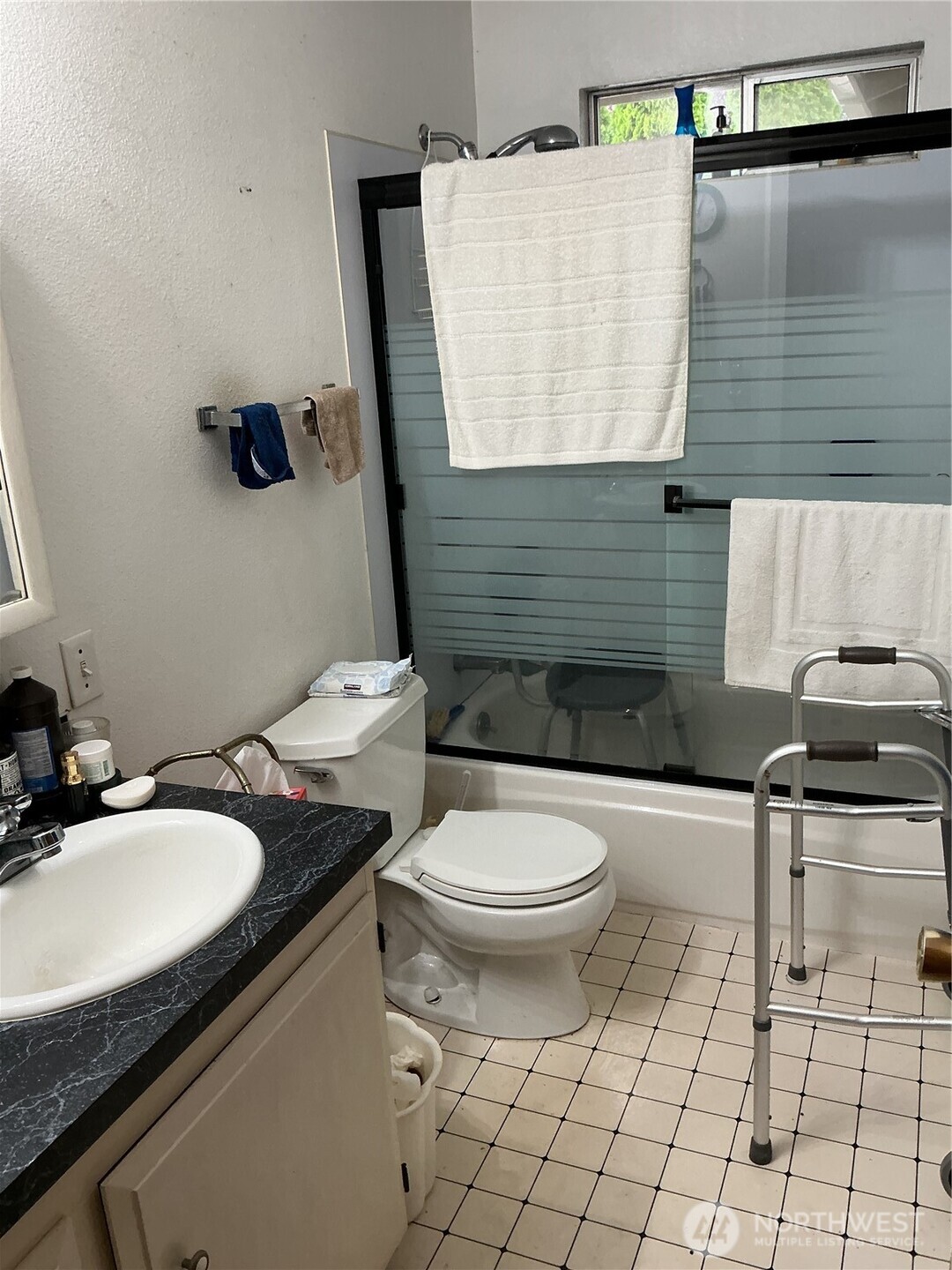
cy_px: 635
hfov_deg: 48.2
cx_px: 476
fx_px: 1063
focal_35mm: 29
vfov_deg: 61.7
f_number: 1.8
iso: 64
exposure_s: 1/60
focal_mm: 3
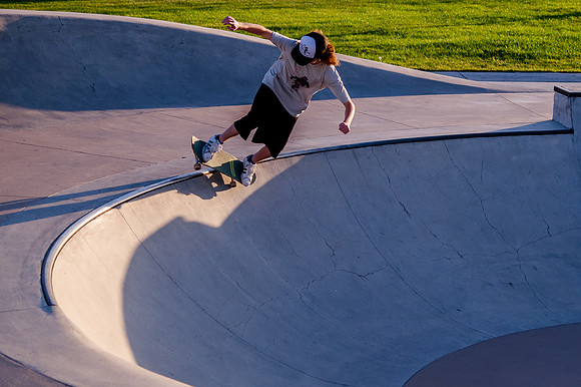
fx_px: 1571
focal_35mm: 97
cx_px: 405
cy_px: 117
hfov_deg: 20.9
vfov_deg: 14.0
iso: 1000
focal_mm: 58
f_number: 4
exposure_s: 1/3200
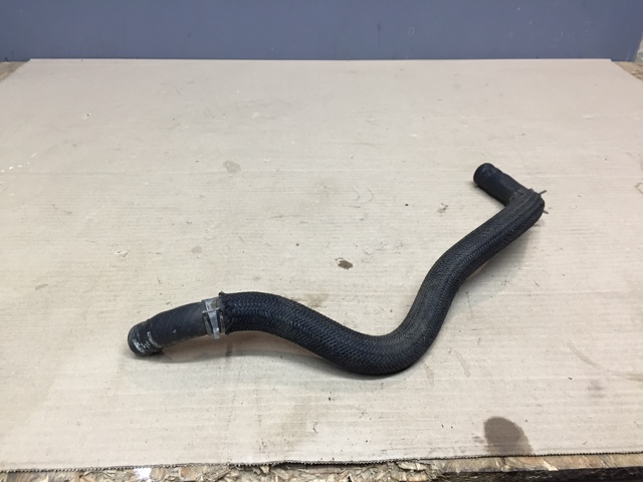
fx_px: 539
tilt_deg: -34.1
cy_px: 241
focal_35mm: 29
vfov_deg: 48.2
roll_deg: -2.5
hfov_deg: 61.7
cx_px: 322
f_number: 2.2
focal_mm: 4.15
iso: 50
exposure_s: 1/33
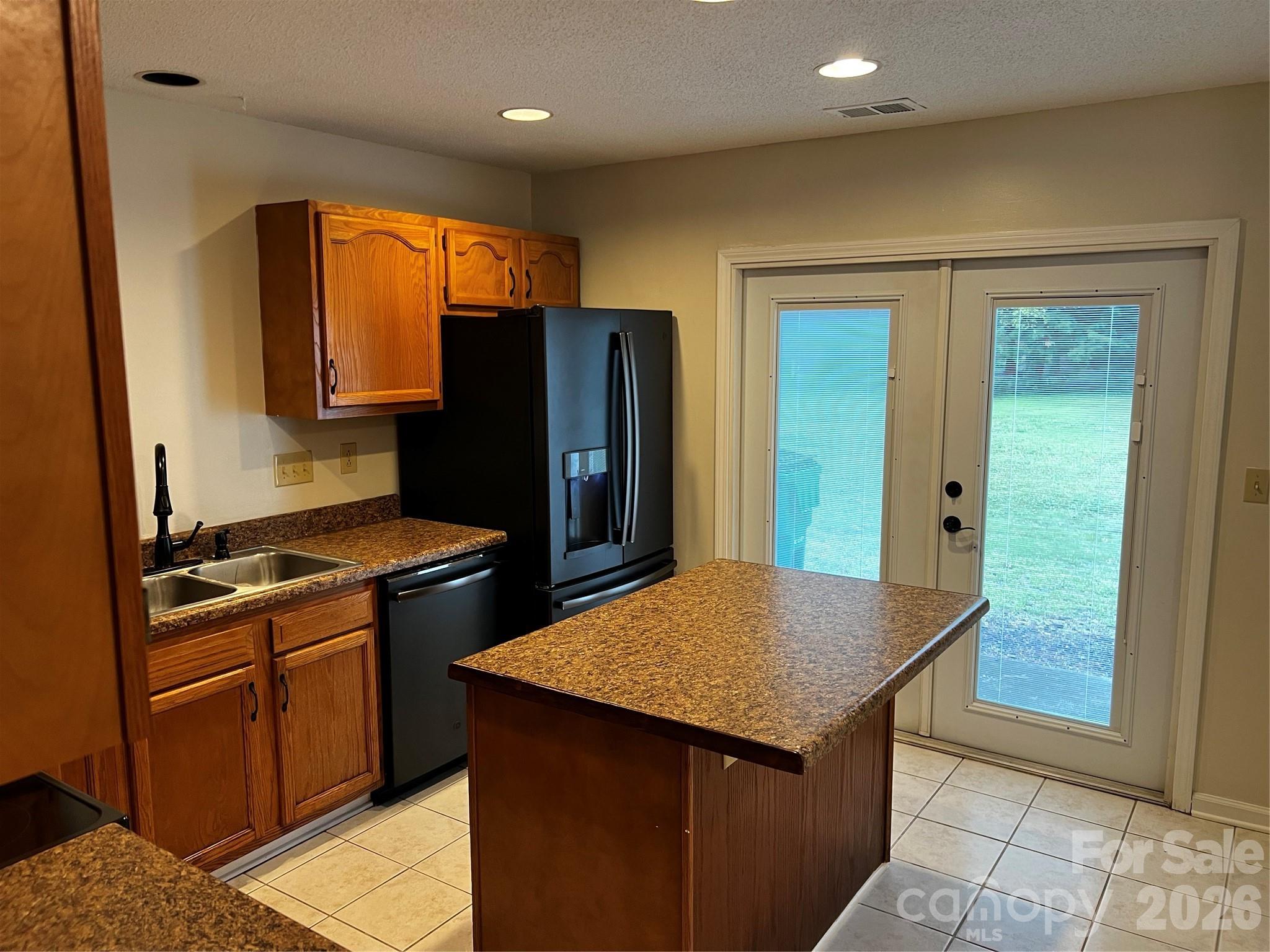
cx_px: 635
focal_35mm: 26
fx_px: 954
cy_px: 476
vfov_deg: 53.1
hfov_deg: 67.3
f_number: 1.5
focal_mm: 5.7
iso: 125
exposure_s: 1/60
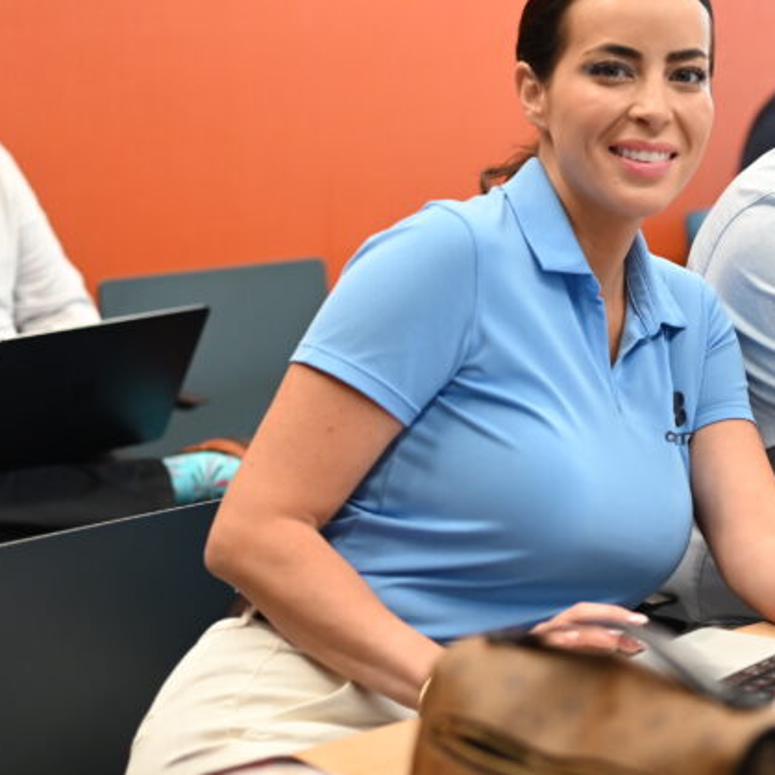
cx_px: 786
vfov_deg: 16.6
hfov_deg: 16.4
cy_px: 183
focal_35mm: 104
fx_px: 2634
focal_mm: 50
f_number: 2.2
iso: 1250
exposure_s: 1/200
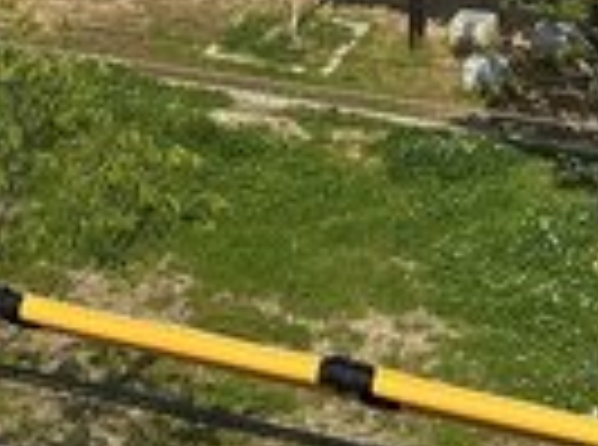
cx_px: 225
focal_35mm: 140
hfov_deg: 14.1
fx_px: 2412
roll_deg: -1.8
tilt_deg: -11.6
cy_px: -428
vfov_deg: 9.8
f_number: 1.8
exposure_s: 1/2667
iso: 25
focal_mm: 3
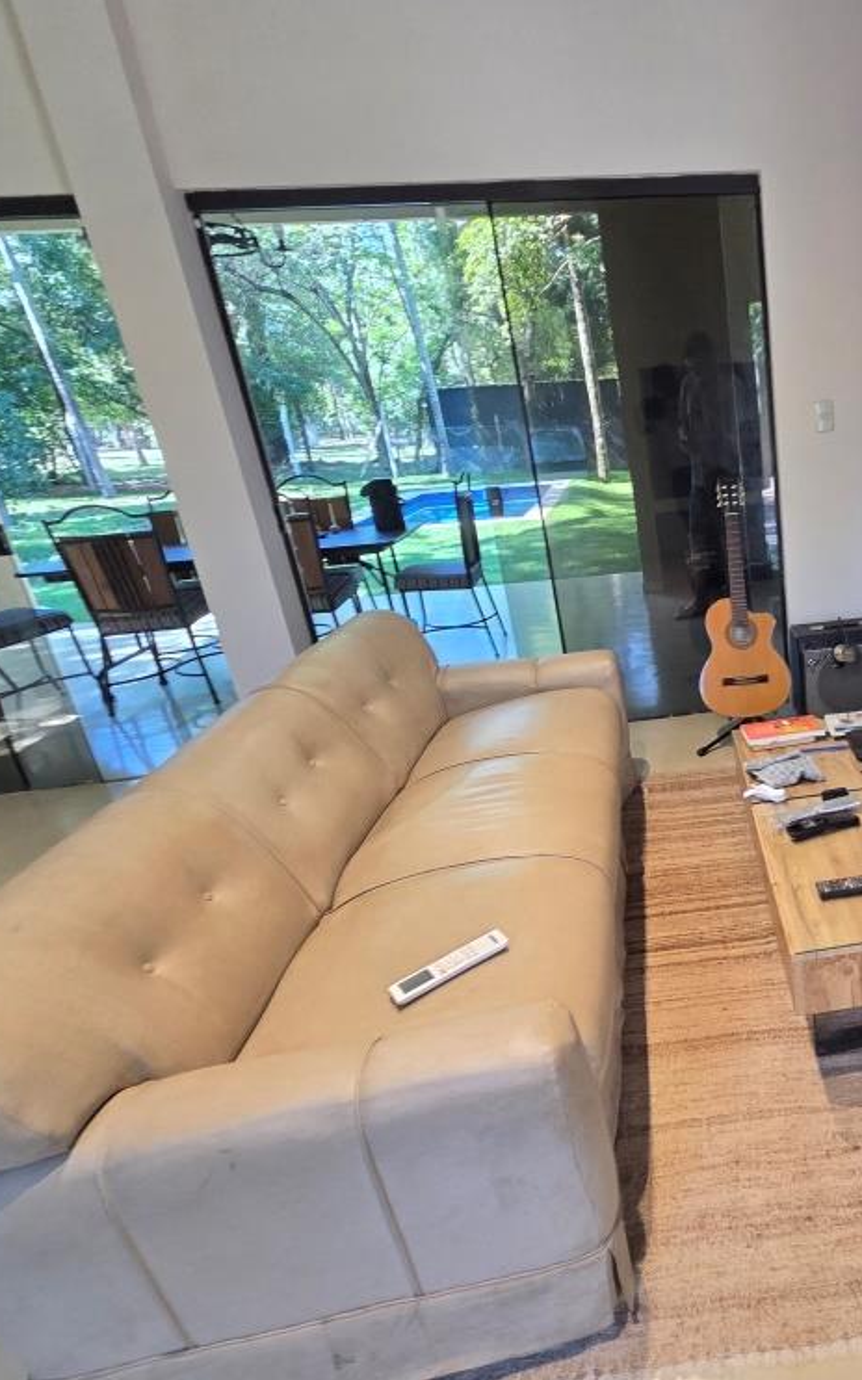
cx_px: 747
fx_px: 715
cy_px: 698
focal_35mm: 19
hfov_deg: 55.4
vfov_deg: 88.0
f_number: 2.2
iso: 250
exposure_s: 1/100
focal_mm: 2.2
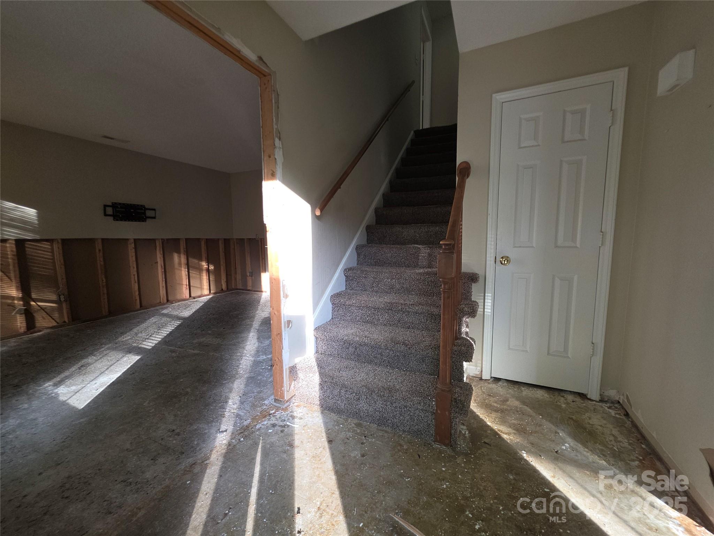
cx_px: 357
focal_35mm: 13
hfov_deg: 106.2
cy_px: 268
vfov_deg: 89.9
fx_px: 268
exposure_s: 1/60
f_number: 1.9
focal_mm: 2.2
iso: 50
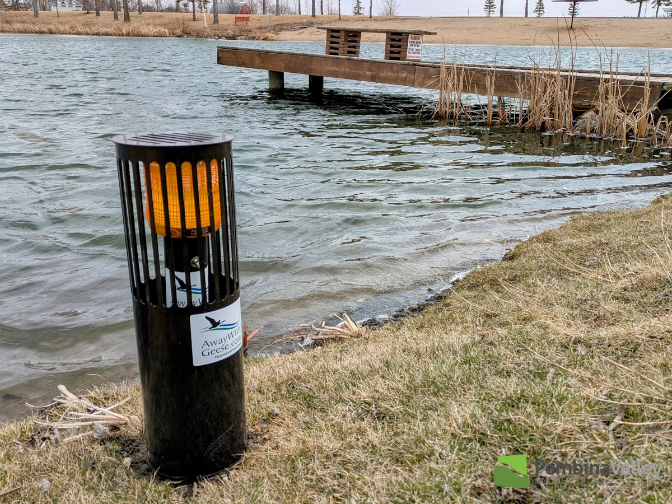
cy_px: 252
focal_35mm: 25
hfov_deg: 69.4
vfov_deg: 54.9
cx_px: 336
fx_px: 485
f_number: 1.89
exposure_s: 1/1776
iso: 51
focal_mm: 5.43
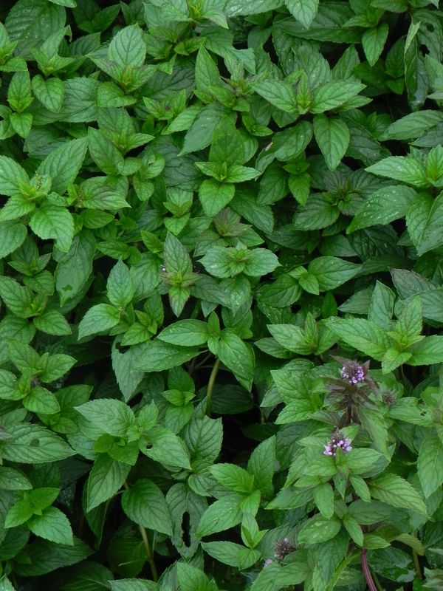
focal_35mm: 117
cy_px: 296
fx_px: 1996
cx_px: 222
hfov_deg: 12.7
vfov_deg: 16.8
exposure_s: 1/40
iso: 160
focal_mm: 20.8
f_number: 4.5
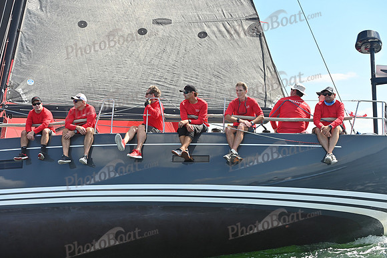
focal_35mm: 70
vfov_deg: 19.5
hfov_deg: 28.8
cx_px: 194
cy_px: 129
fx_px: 753
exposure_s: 1/1000
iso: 250
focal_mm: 70
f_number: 6.3
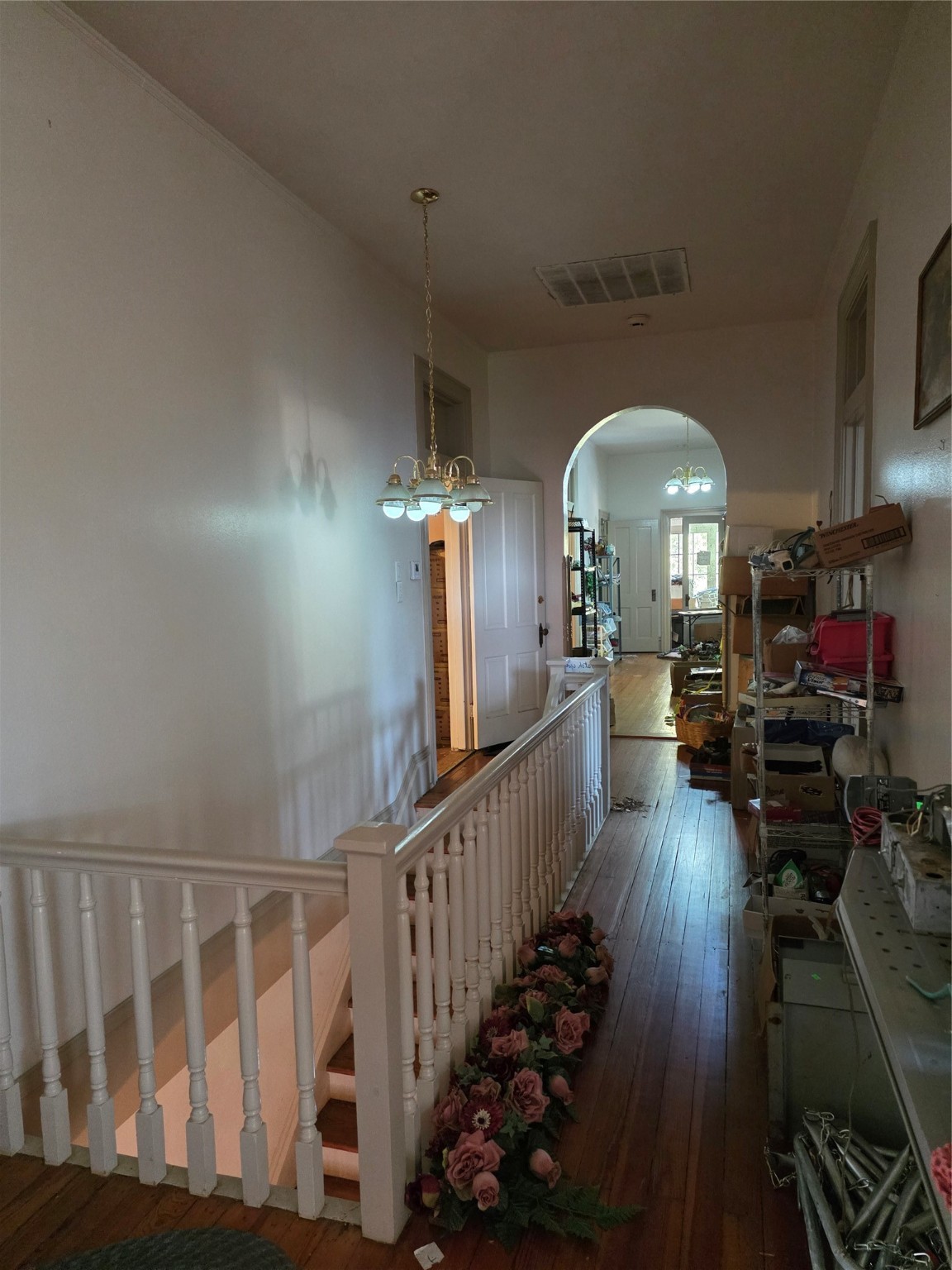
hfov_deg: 58.9
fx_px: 843
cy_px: 635
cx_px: 476
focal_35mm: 23
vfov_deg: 73.9
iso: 1600
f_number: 1.7
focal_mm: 6.25
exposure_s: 1/120
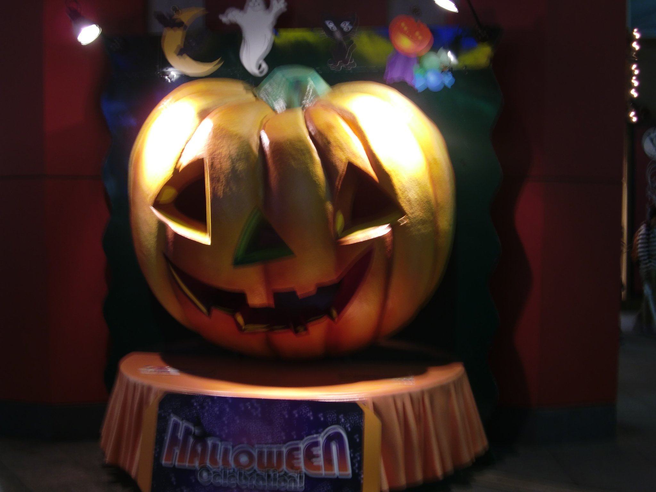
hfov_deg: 41.2
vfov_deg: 31.5
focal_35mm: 46
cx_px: 328
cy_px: 246
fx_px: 872
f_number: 3.3
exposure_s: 1/3.33
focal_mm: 8.2
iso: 64
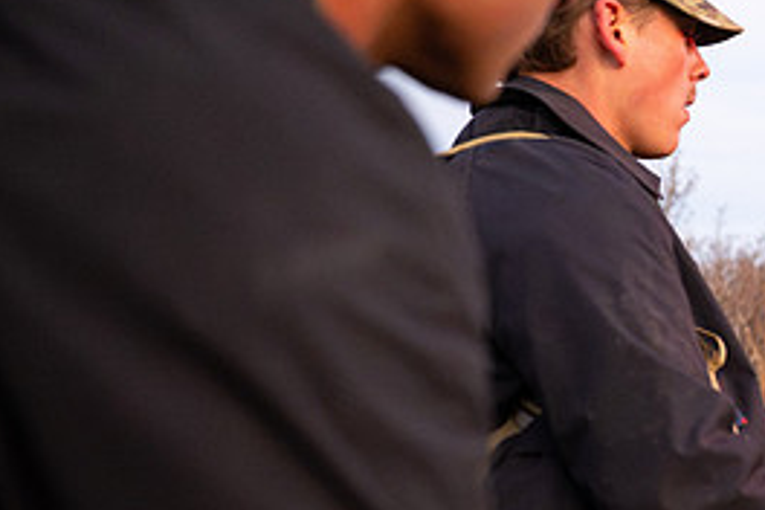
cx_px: 942
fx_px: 1657
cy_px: 309
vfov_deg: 17.5
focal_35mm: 78
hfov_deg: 23.5
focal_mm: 30.5
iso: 5000
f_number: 2.8
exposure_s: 1/125
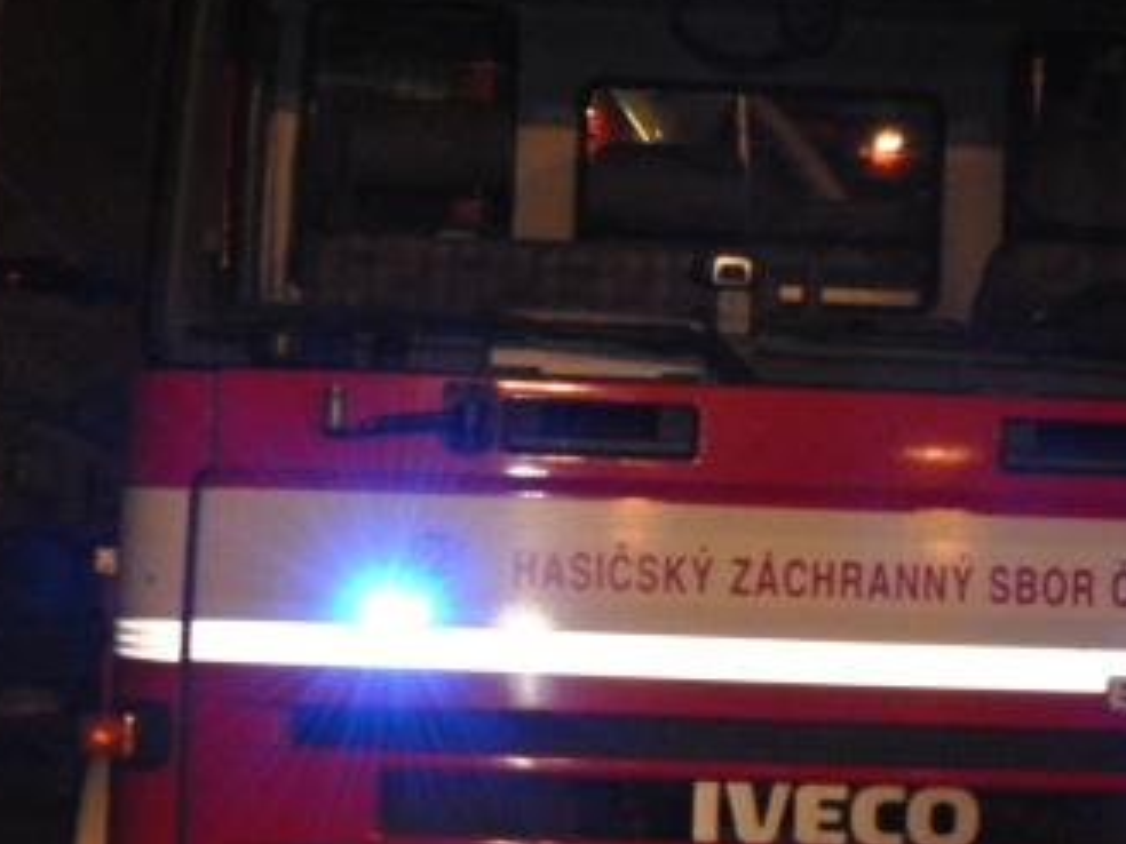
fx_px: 3090
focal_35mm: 95
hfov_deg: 20.6
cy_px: 630
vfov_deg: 15.5
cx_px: 690
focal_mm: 18
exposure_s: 1/15
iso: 1250
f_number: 9
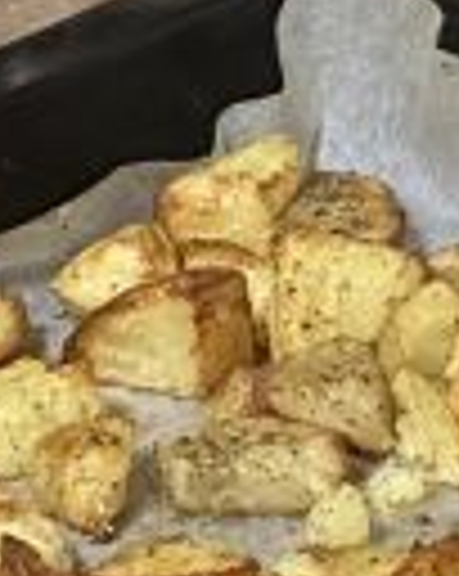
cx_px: 855
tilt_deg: -29.4
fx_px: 5992
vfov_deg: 5.5
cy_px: 450
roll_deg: -0.8
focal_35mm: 352
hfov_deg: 4.3
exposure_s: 1/34
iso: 640
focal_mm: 9
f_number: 2.8
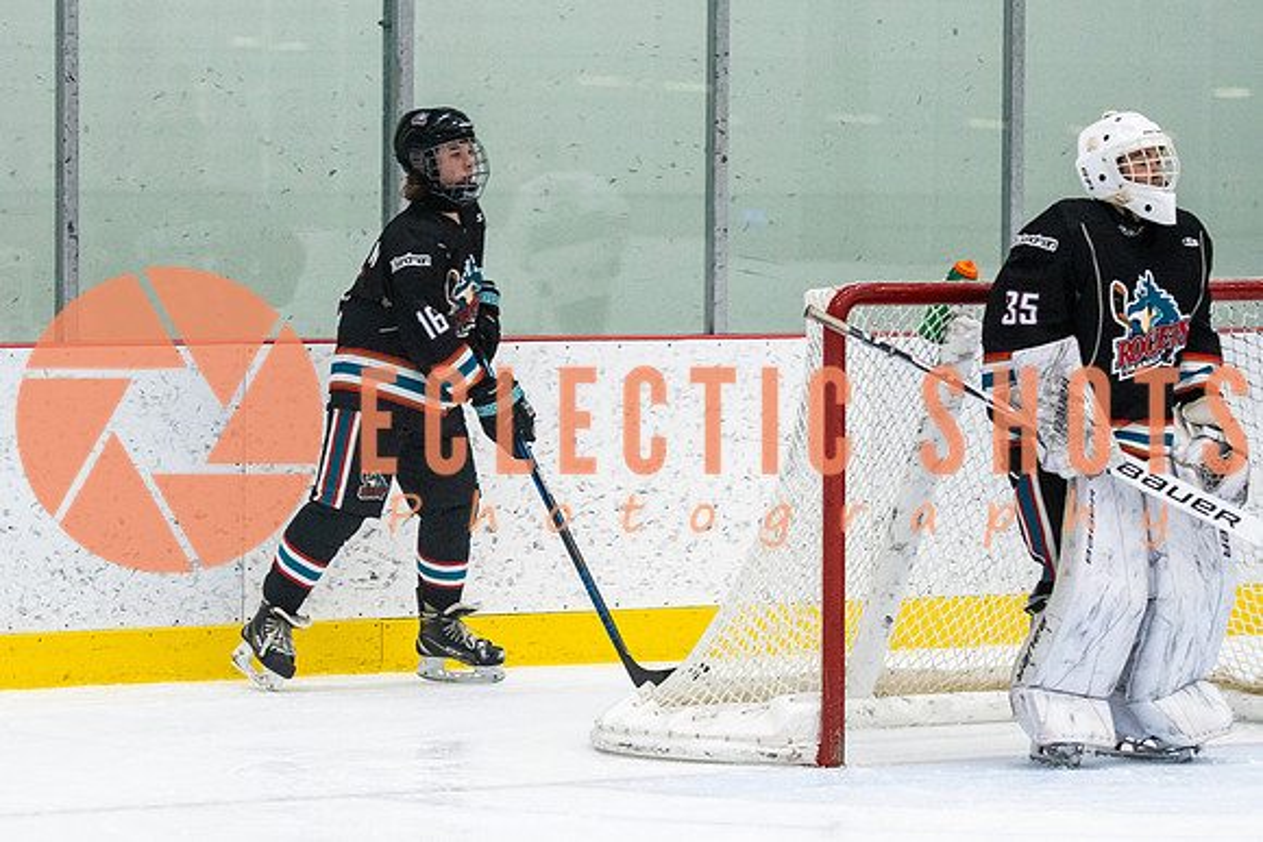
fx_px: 7205
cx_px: 399
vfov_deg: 6.7
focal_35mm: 205
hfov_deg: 10.0
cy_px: 317
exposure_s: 1/640
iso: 1600
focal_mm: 100
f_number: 2.8
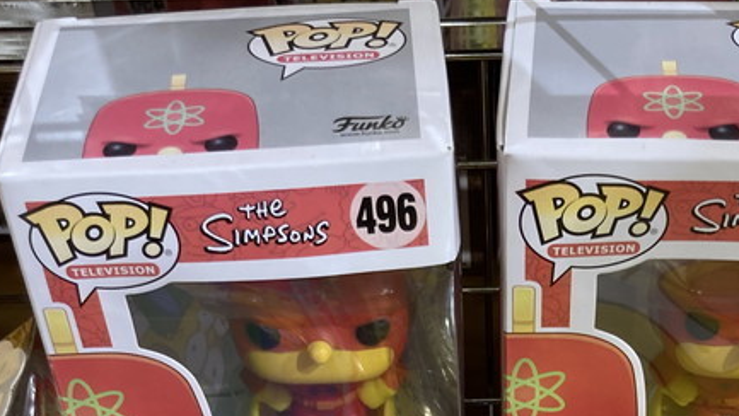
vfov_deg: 15.9
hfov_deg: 29.6
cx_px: 485
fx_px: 1392
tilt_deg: -45.2
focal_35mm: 71
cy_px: 588
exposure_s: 1/50
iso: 50
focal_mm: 3.99
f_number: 1.8
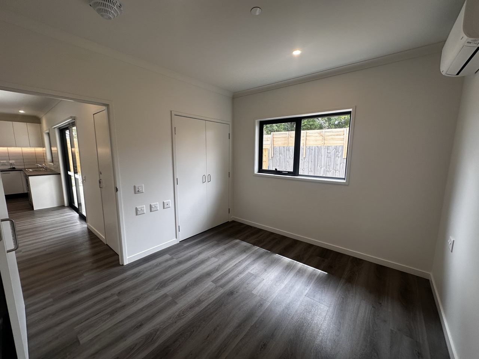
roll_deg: -0.5
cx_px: 240
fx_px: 194
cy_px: 180
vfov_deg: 85.7
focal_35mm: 14
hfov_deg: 102.1
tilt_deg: -7.9
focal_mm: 2.22
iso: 50
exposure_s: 1/100
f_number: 2.2
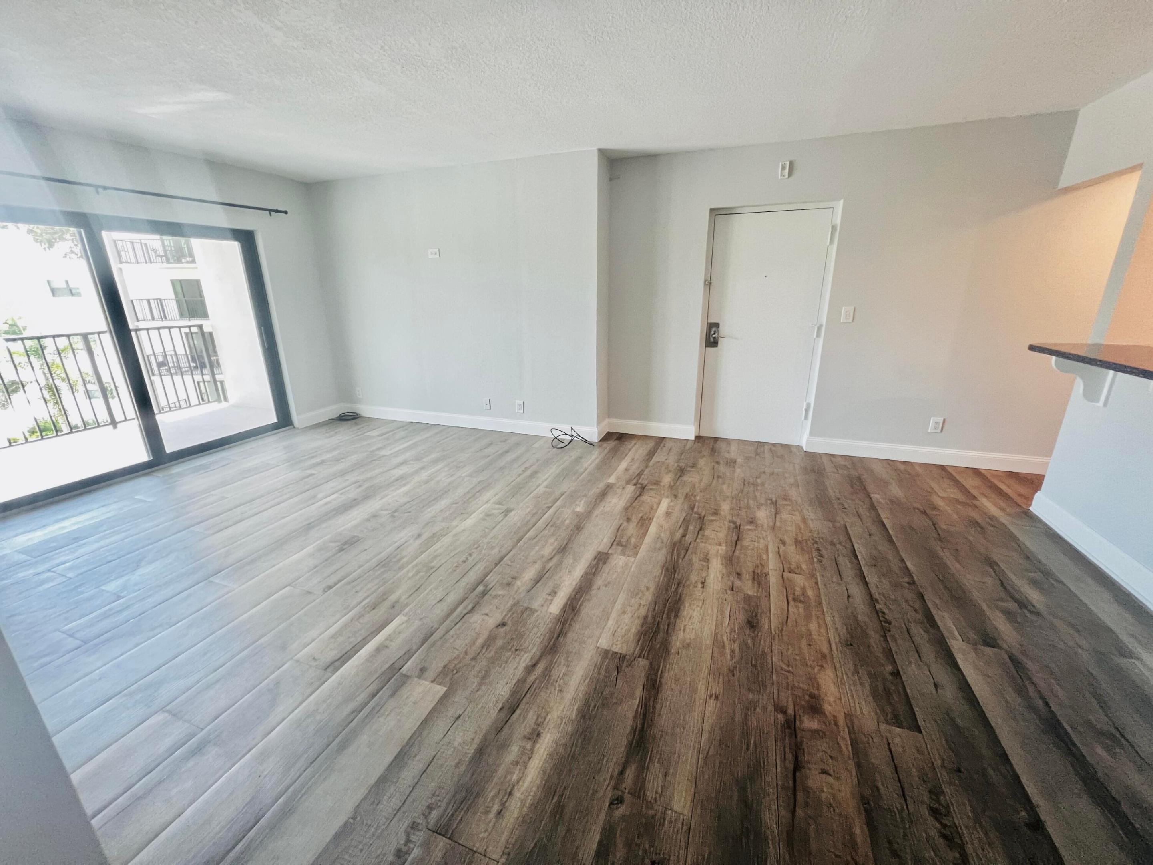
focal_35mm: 13
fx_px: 433
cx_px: 576
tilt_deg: -17.4
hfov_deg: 106.2
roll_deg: +1.1
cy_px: 432
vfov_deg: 89.9
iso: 250
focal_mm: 1.57
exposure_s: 1/60
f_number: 1.8
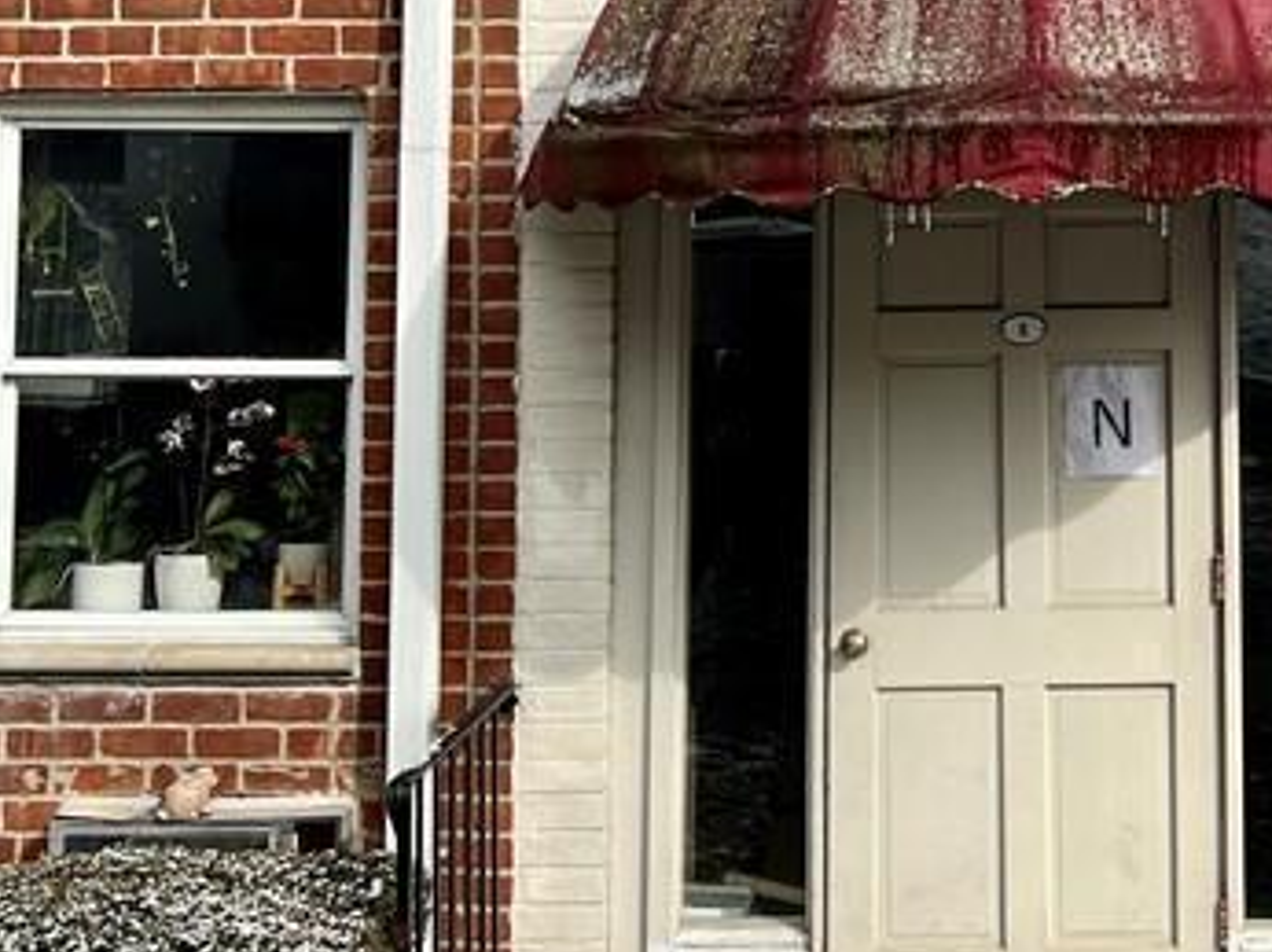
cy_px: -4
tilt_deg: +5.4
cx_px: 926
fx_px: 2827
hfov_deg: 25.1
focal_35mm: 77
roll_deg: +0.9
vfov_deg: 18.6
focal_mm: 5.7
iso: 50
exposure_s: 1/2915
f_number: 1.5
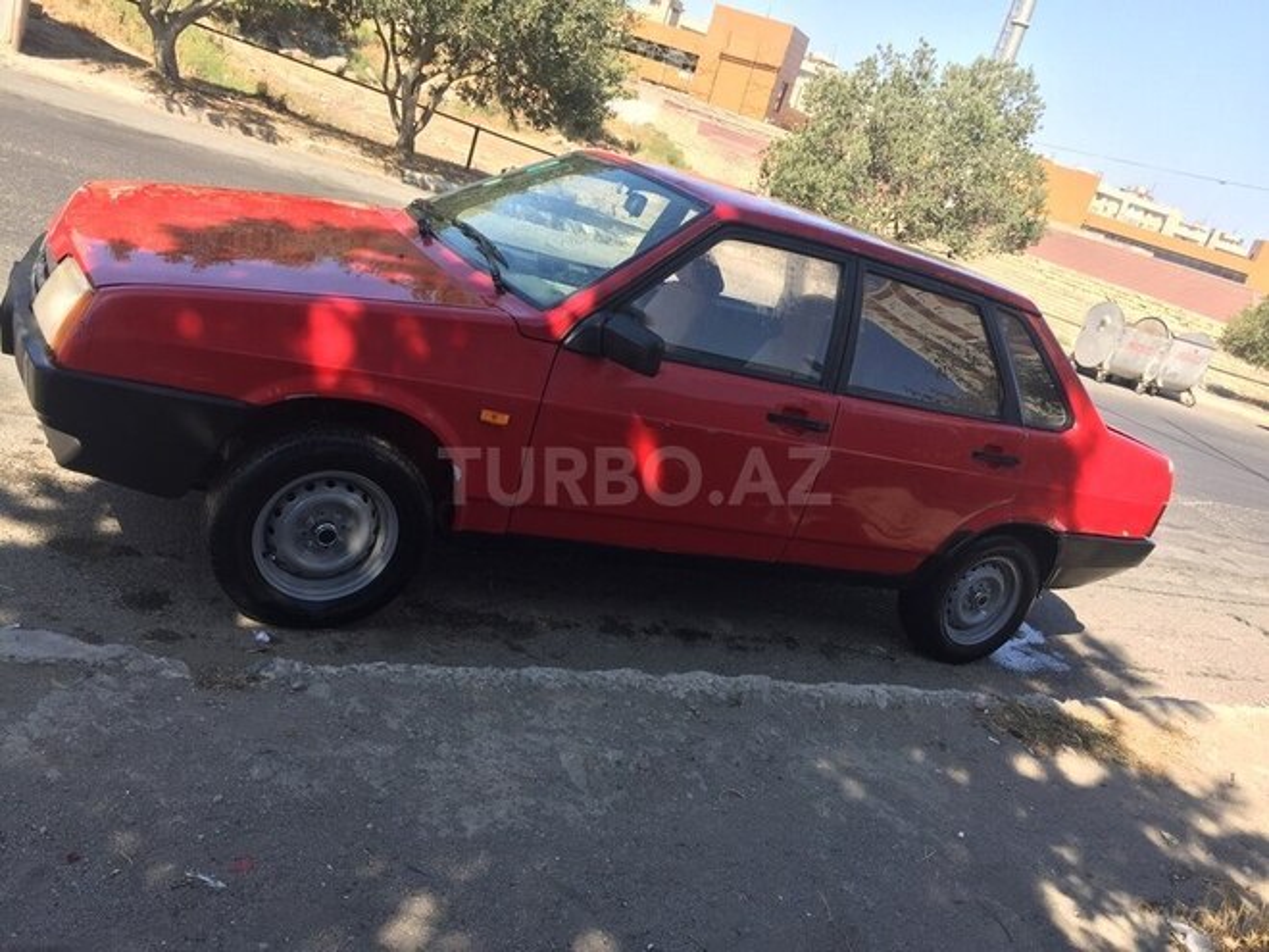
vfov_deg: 48.2
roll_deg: -17.4
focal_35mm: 29
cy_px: 476
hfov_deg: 61.7
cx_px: 634
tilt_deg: -17.9
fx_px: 1063
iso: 32
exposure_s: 1/638
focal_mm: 4.15
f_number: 2.2
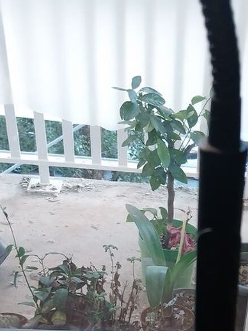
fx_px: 574
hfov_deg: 23.4
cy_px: 319
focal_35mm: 60
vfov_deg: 30.3
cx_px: 244
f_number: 1.8
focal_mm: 4
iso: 160
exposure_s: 1/50
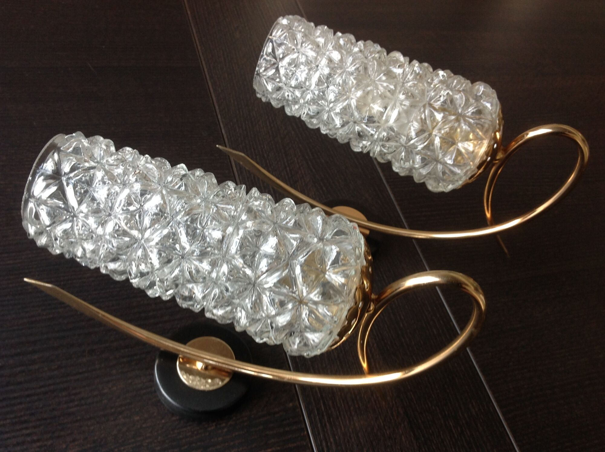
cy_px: 226
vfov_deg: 40.6
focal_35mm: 35
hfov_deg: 52.7
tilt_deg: -49.3
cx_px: 302
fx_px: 611
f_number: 2.4
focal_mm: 4.28
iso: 80
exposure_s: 1/15
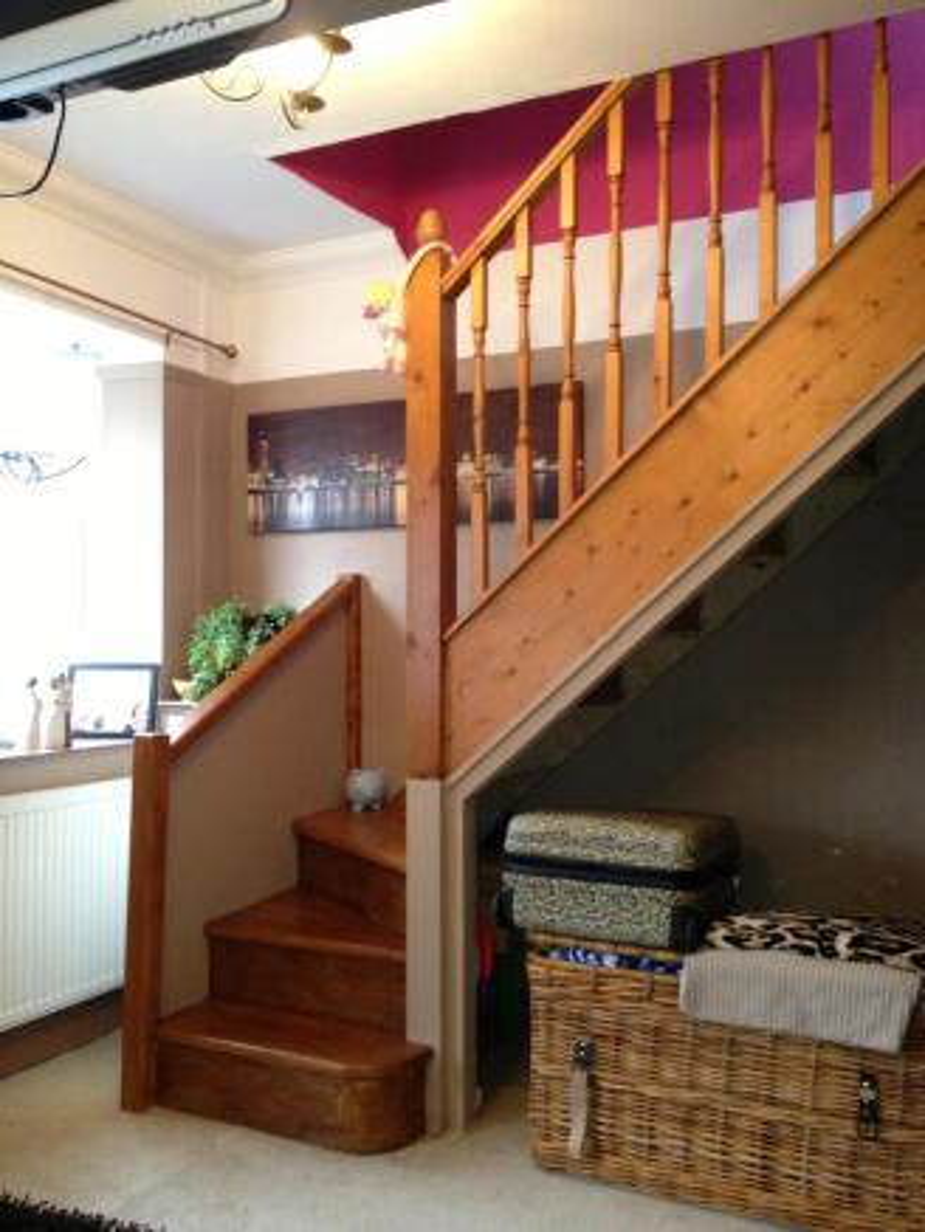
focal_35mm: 35
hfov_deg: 40.7
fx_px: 1246
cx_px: 462
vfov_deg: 52.6
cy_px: 616
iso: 320
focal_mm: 4.28
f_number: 2.4
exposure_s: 1/20
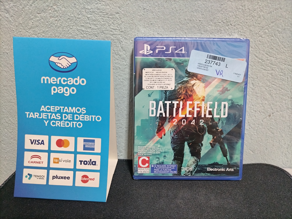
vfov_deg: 53.1
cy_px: 110
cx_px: 146
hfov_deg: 67.3
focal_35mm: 26
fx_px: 219
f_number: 1.8
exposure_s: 1/25
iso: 1400
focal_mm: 4.7
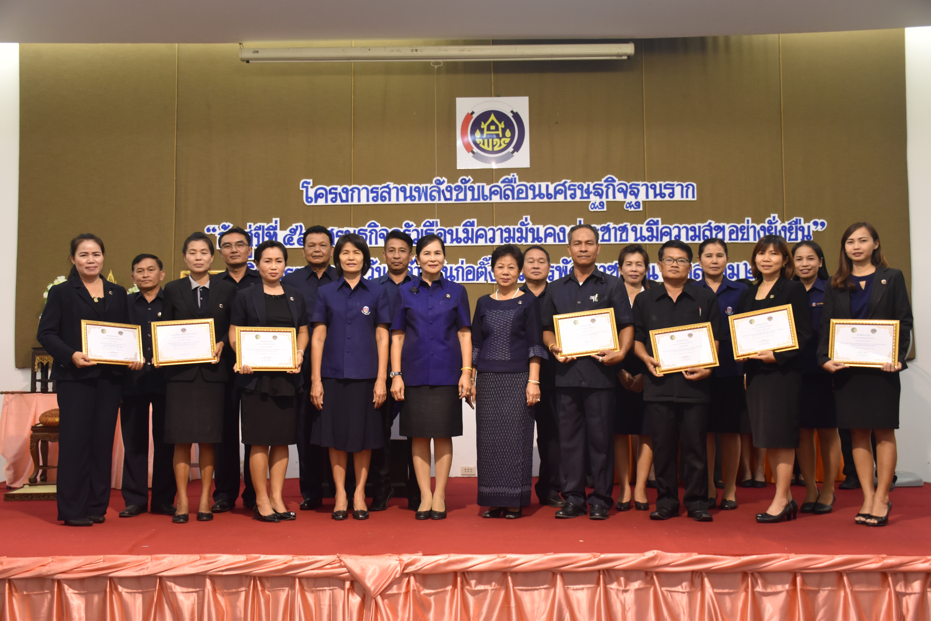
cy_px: 310
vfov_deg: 36.9
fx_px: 931
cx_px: 466
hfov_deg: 53.1
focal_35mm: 36
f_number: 3.8
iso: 800
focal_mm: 24
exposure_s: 1/60
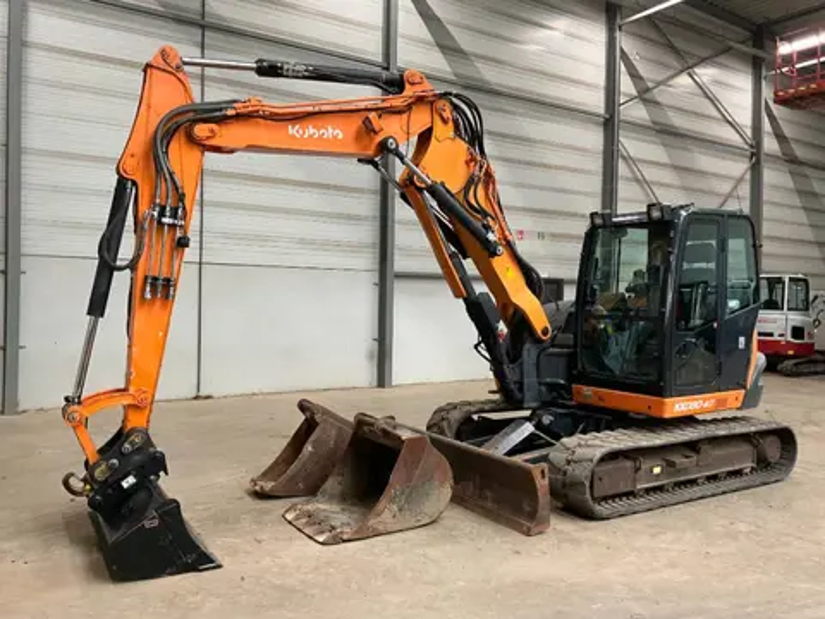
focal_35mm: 29
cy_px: 310
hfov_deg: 61.7
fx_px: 691
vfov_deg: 48.2
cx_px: 412
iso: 125
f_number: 1.8
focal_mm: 3
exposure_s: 1/60
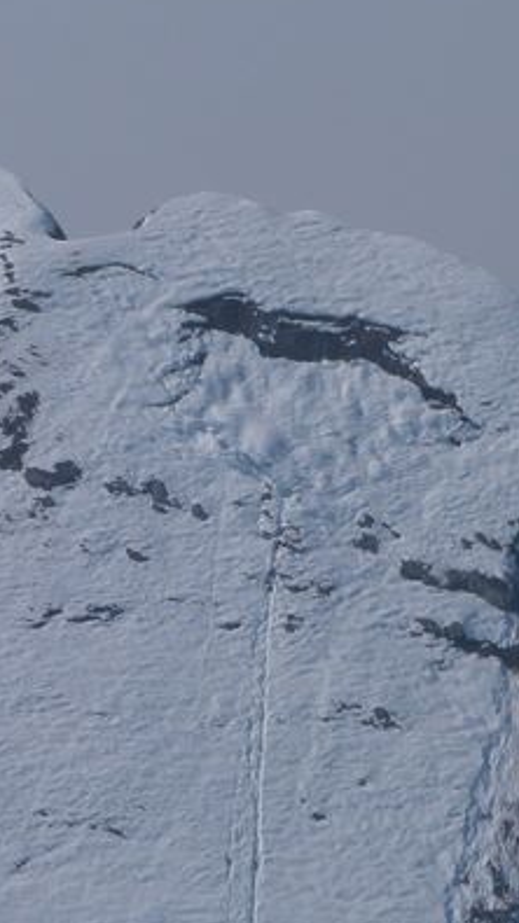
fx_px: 11824
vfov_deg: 4.5
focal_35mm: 483
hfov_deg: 2.5
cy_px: 631
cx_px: -61
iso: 100
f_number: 5.6
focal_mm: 39.5
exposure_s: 1/2000
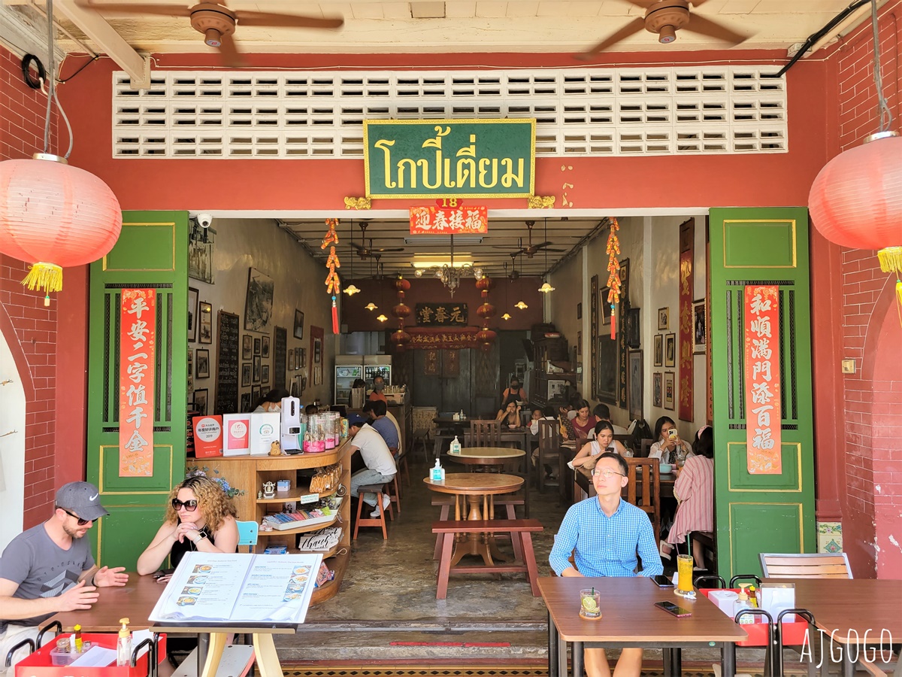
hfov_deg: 67.3
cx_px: 451
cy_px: 338
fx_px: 677
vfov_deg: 53.1
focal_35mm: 26
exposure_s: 1/180
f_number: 1.8
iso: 40
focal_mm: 5.4
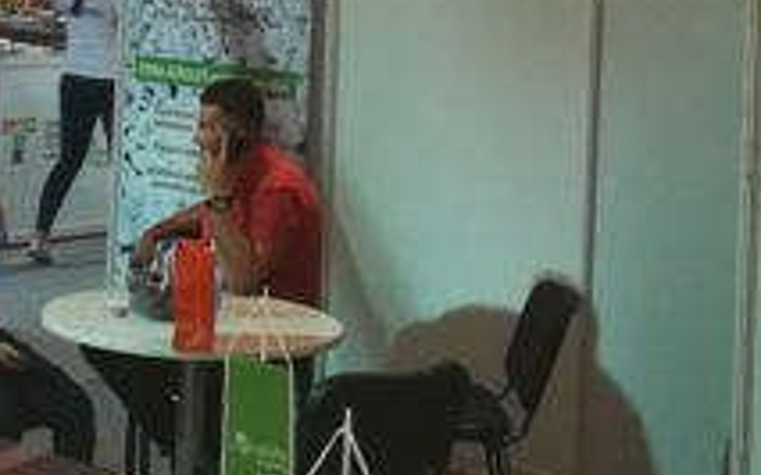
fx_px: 1783
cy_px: -82
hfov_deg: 23.5
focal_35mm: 86
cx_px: 75
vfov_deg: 14.7
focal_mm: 3.95
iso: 250
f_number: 2.2
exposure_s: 1/33.3
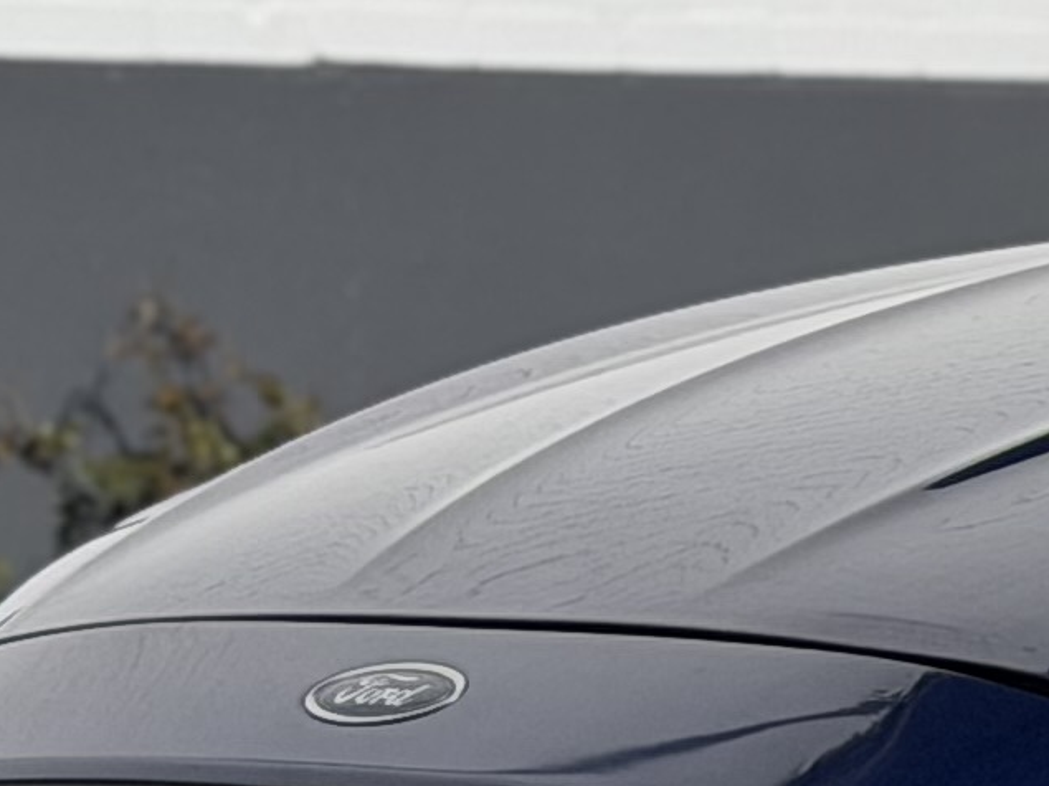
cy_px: 487
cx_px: 2742
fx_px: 9241
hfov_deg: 6.1
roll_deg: +1.7
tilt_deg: -0.6
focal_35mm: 305
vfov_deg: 4.9
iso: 80
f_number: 1.78
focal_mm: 6.76
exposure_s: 1/16129
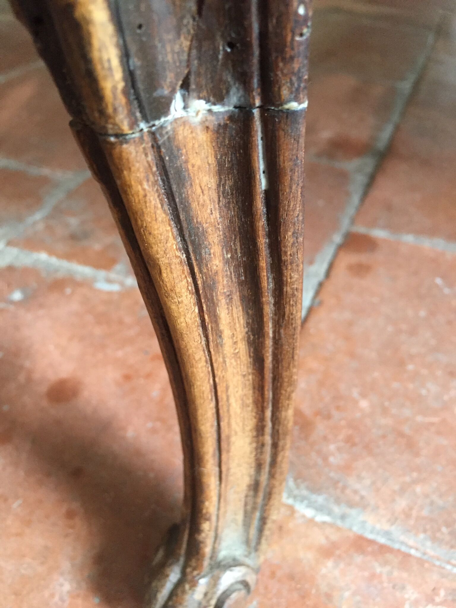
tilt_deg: -39.4
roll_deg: -2.6
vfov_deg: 61.7
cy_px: 304
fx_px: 509
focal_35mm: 29
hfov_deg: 48.2
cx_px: 228
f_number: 2.2
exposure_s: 1/33
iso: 250
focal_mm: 4.15
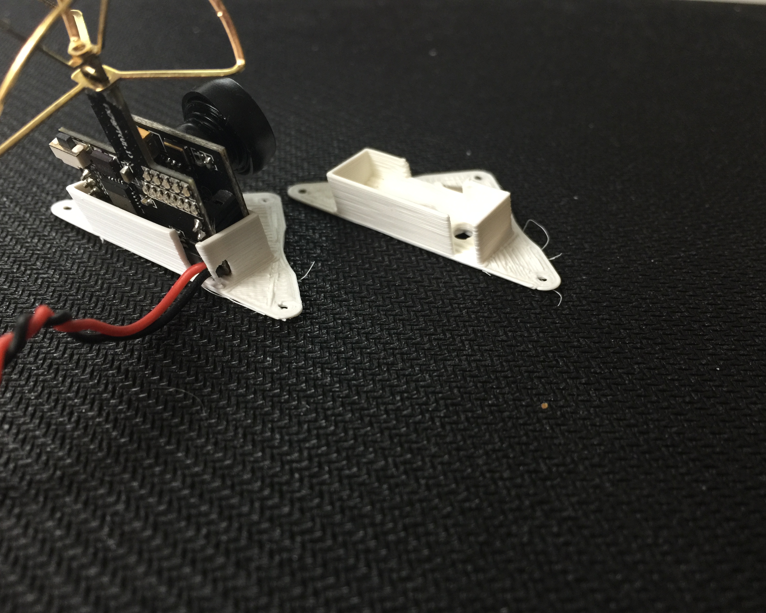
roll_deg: -2.6
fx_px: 703
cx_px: 370
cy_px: 314
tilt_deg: -39.3
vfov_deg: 47.1
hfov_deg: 57.2
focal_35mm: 31
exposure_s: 1/4
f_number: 2.2
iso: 64
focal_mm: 4.15
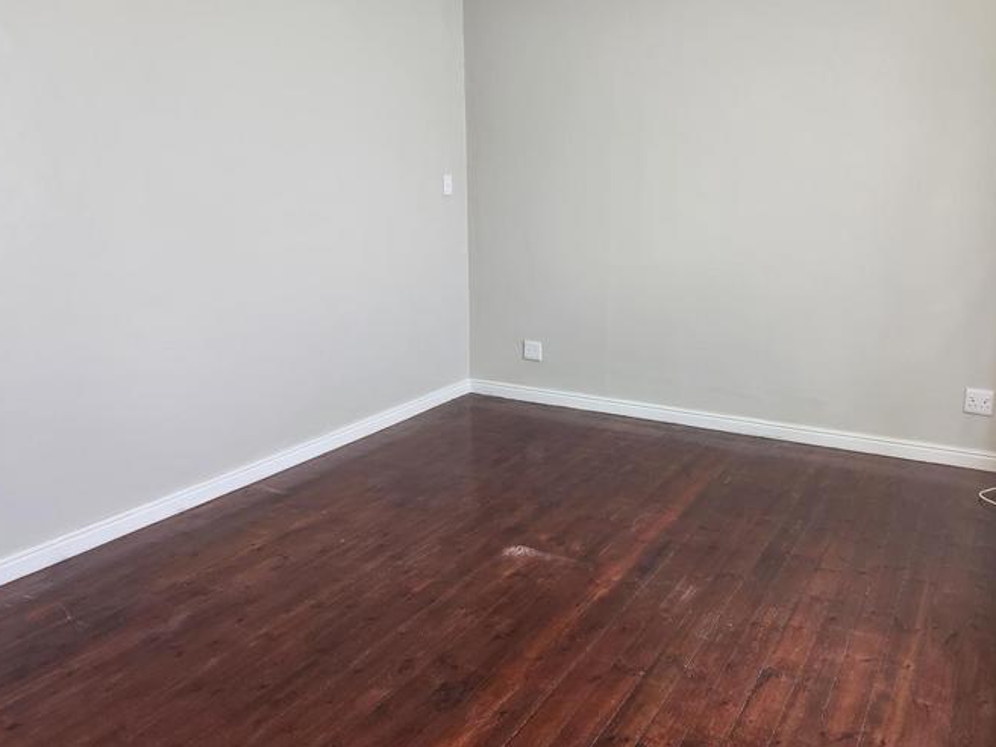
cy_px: 308
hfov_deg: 63.2
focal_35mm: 28
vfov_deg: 49.5
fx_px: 806
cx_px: 562
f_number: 1.8
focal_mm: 5.4
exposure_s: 1/100
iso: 320
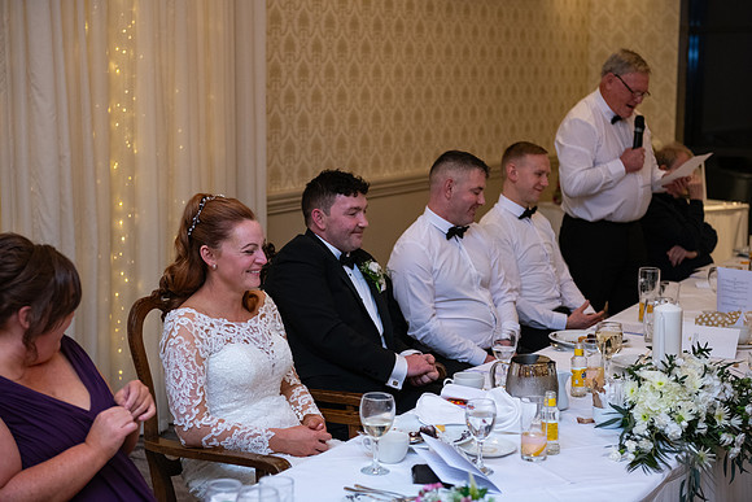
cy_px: 251
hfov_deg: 32.4
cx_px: 376
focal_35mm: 62
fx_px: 1295
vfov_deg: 21.9
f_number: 3.5
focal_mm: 62
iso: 1000
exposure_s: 1/160
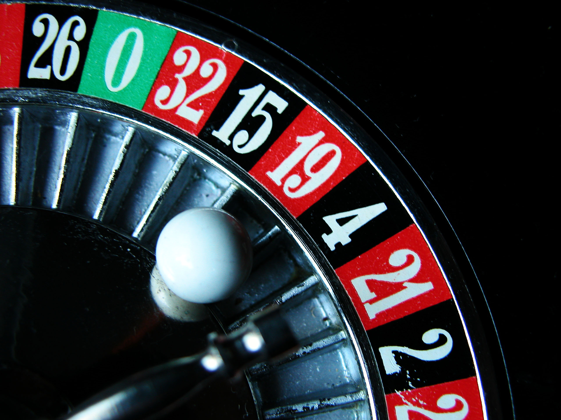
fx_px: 729
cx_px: 280
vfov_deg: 32.2
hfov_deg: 42.1
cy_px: 210
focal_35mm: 45
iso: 100
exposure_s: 1/31.2
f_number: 3
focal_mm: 11.6
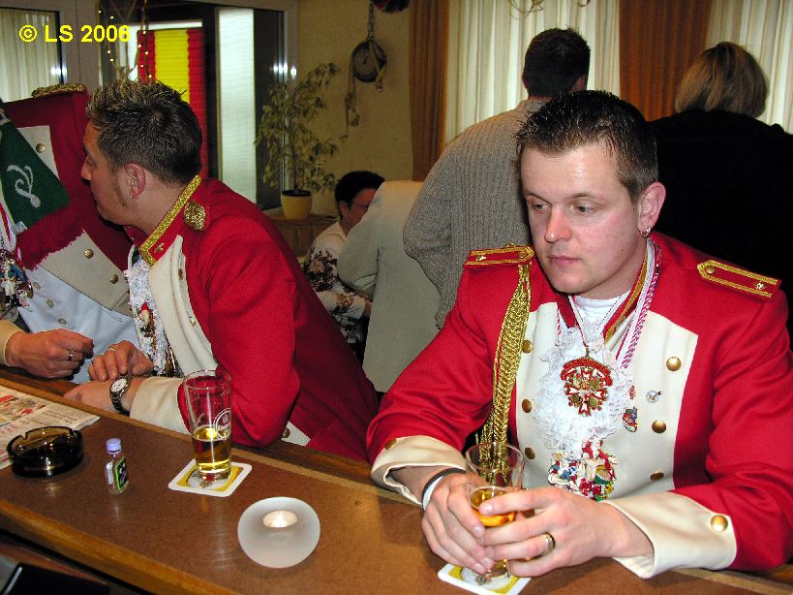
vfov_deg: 40.7
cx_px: 396
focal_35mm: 35
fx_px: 802
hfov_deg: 52.6
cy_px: 298
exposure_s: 1/60.1
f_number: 2.8
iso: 100
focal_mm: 8.9
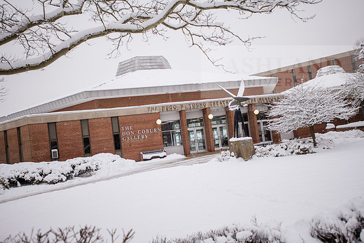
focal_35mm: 35
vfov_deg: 37.9
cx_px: 182
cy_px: 122
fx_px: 354
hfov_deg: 54.4
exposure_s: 1/500
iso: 160
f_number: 3.2
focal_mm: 35
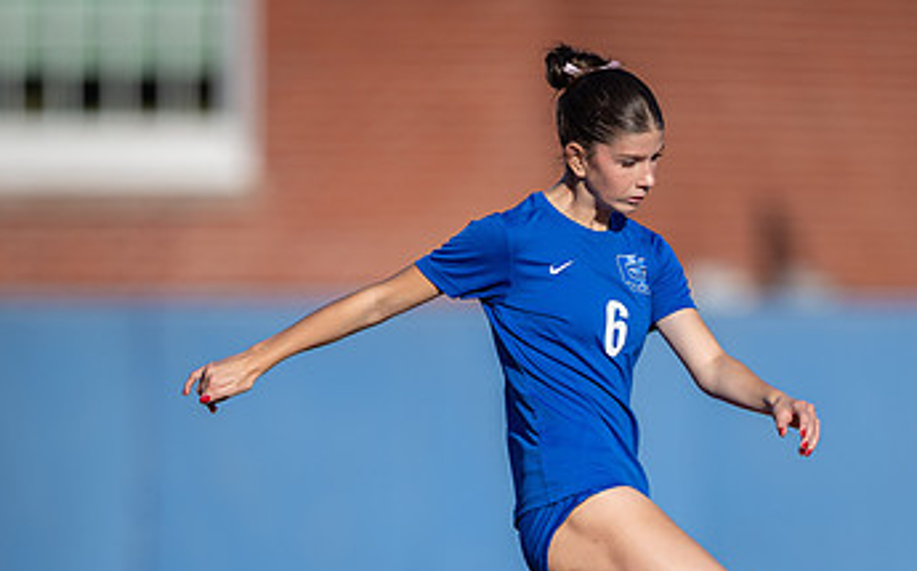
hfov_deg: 2.3
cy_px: 563
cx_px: 587
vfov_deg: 1.4
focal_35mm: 926
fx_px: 23123
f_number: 2.8
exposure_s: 1/2000
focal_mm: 400
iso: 100
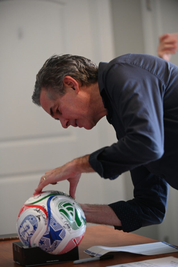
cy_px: 134
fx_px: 817
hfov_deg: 12.4
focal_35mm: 110
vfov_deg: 18.6
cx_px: 89
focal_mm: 110
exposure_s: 1/60
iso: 800
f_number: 2.8
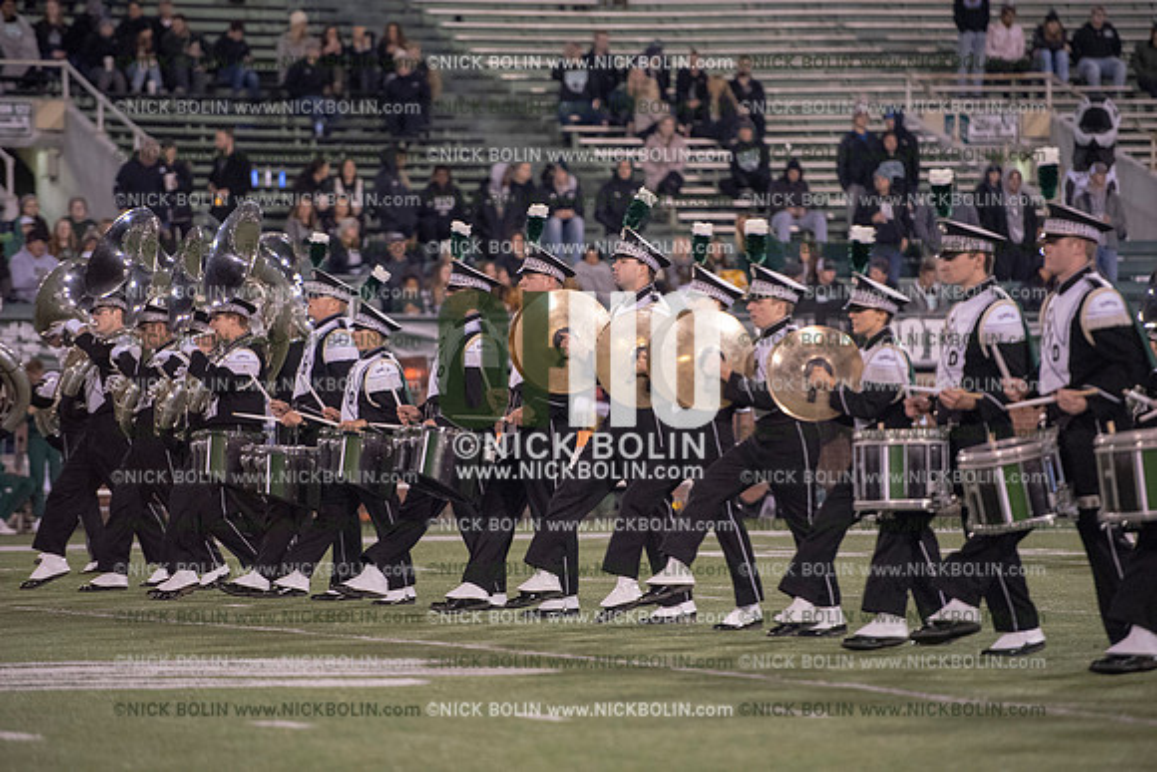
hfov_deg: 10.3
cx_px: 578
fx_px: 6429
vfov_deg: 6.9
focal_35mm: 200
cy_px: 386
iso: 5000
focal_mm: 200
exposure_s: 1/1250
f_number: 3.2
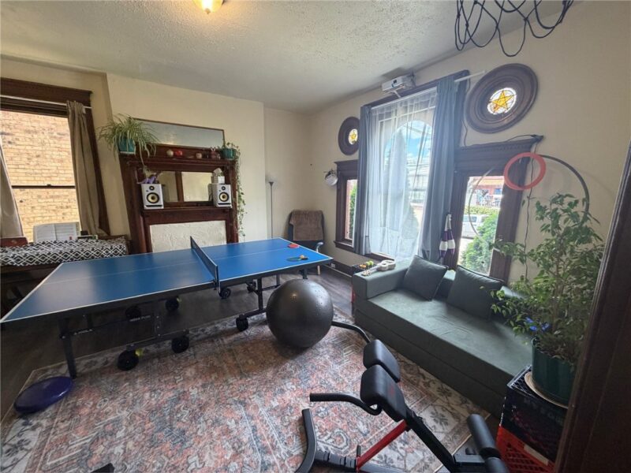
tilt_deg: -11.6
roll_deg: -0.2
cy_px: 236
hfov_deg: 102.1
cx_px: 316
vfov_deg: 85.7
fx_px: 255
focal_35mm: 14
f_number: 2.2
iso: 250
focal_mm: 2.22
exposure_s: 1/120
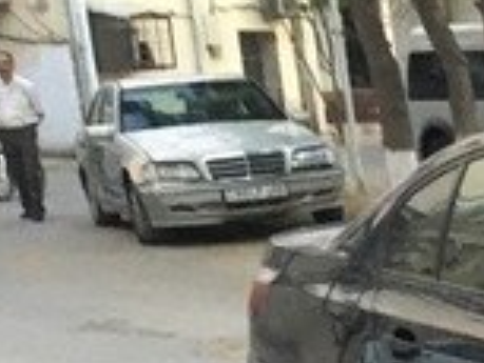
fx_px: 1749
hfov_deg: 13.1
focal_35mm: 125
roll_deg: +0.5
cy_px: 642
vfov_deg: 11.1
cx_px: 1034
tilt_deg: -17.3
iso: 200
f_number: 2.2
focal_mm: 4.15
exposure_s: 1/25
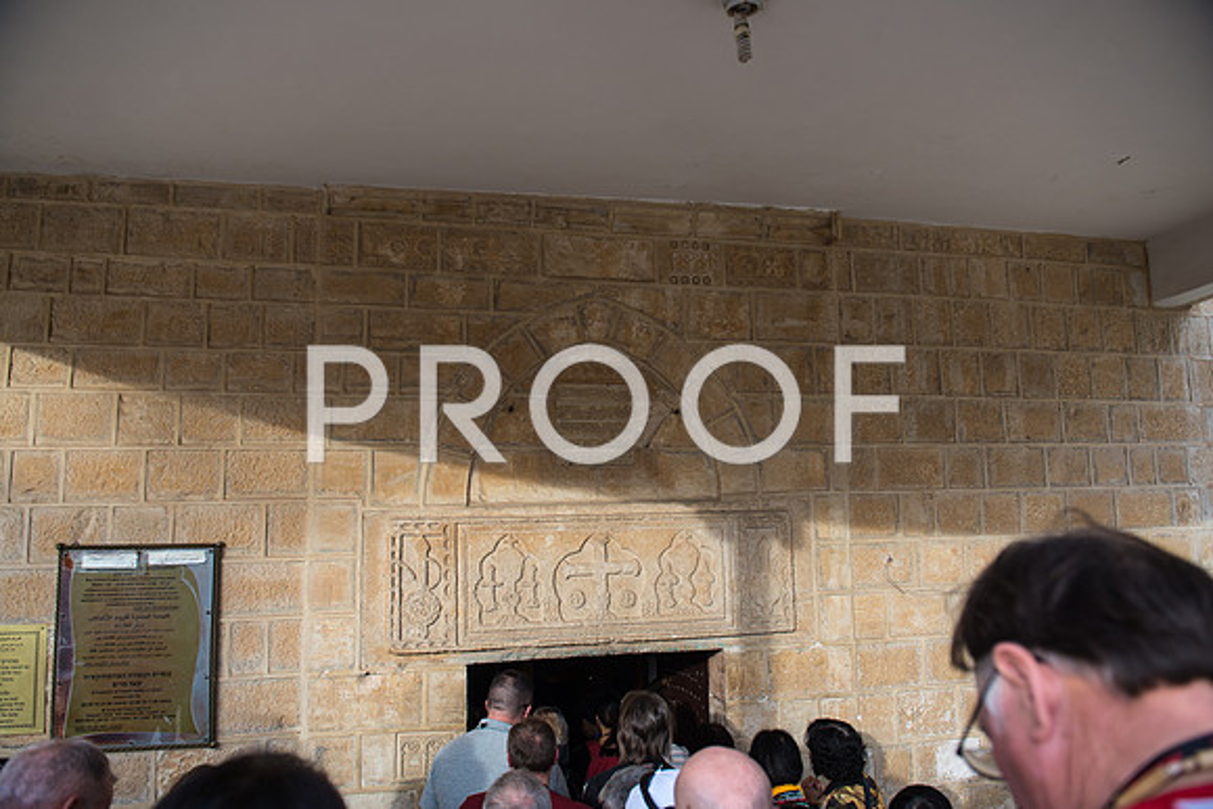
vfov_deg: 53.2
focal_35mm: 24
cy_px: 404
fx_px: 809
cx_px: 606
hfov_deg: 73.7
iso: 100
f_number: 2.8
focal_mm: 24
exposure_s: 1/400
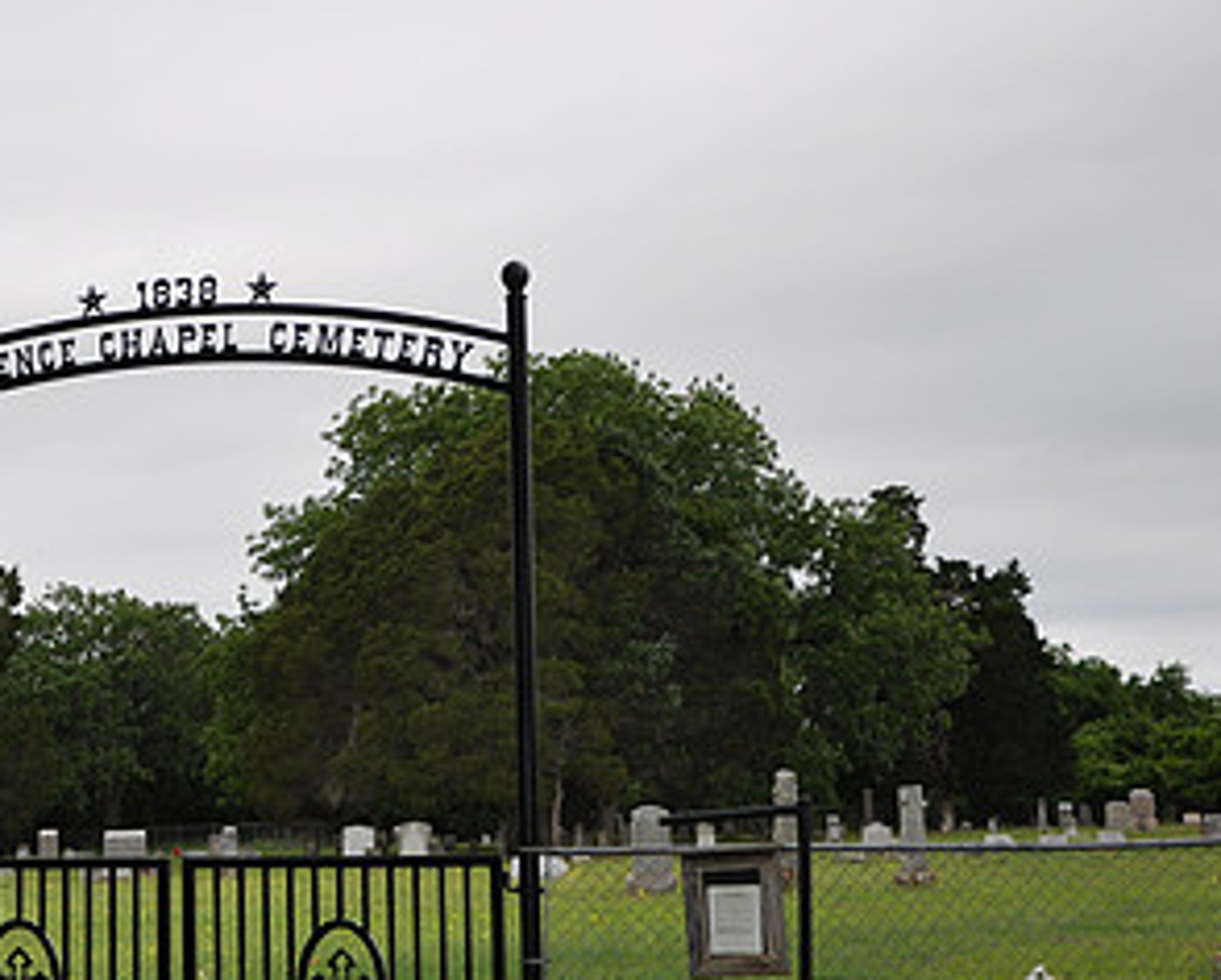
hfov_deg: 26.0
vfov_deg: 21.3
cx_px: 295
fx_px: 2605
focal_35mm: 72
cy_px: 480
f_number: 4.5
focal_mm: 26
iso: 200
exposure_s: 1/200
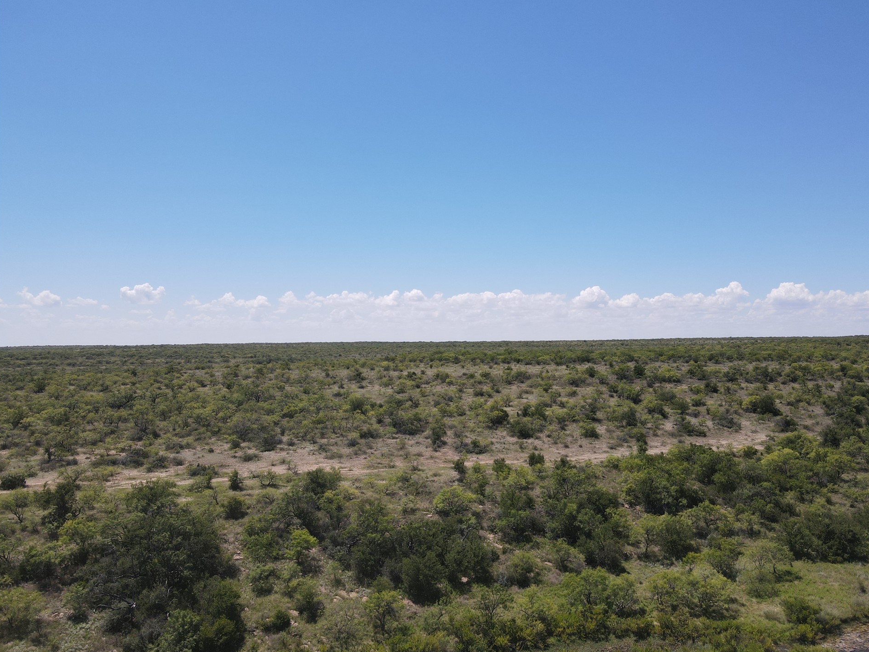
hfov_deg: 67.2
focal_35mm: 26
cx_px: 467
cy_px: 329
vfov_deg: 53.1
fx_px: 653
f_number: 2.8
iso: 100
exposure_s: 1/800
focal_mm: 4.5
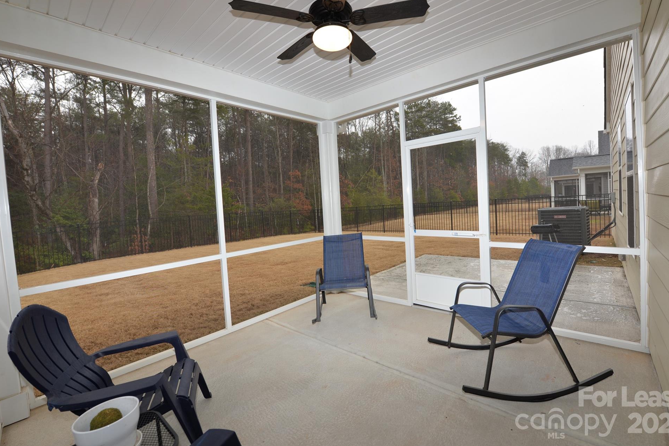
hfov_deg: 100.3
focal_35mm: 15
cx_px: 355
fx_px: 279
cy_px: 213
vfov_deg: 77.3
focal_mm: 14
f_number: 5
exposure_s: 1/100
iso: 200
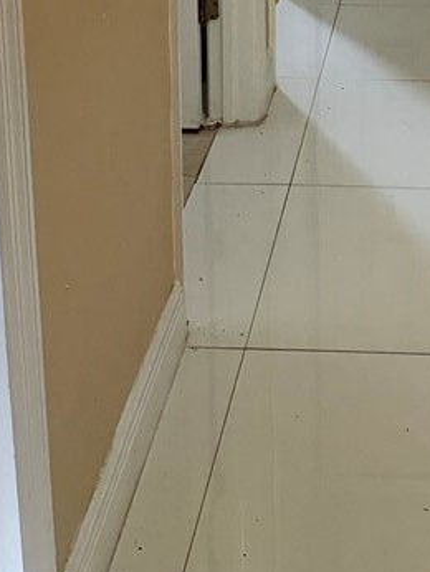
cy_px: -172
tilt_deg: -11.6
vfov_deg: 24.0
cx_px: 423
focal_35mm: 71
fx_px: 1175
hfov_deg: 20.1
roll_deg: -1.9
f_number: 1.78
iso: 320
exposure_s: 1/60
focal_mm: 6.76
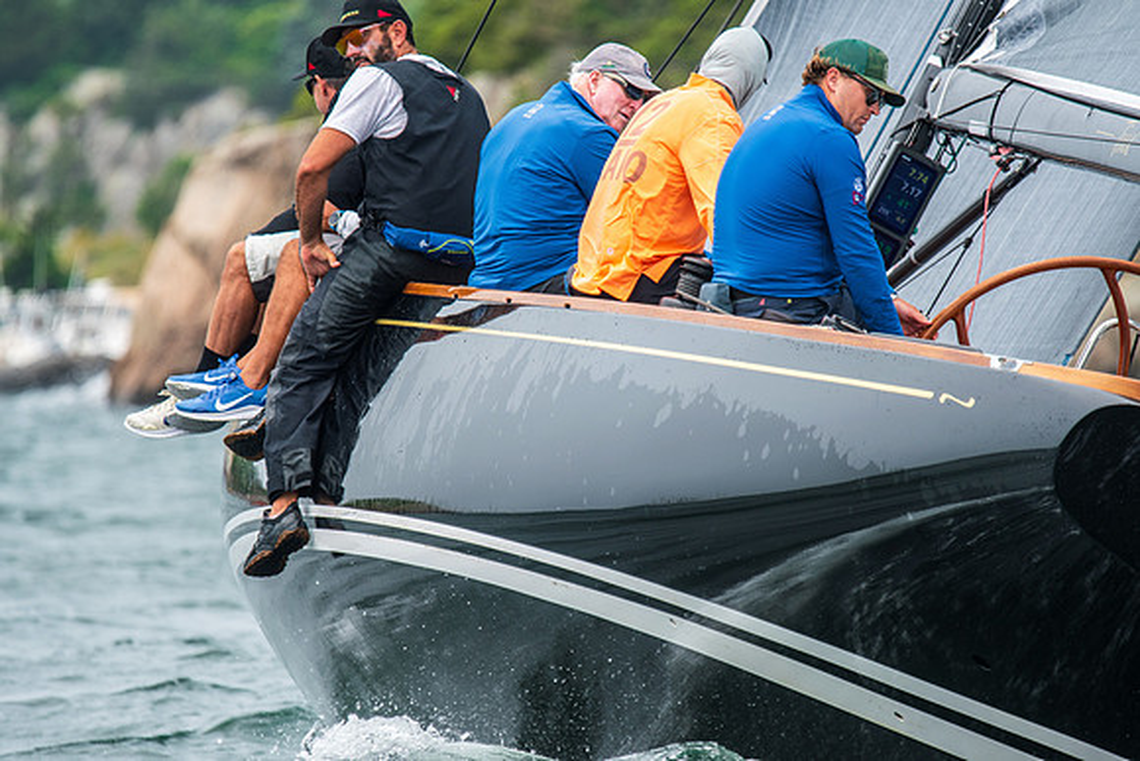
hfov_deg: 4.6
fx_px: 14253
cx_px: 570
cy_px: 380
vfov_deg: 3.1
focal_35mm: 450
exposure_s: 1/1250
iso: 200
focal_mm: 300
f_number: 4
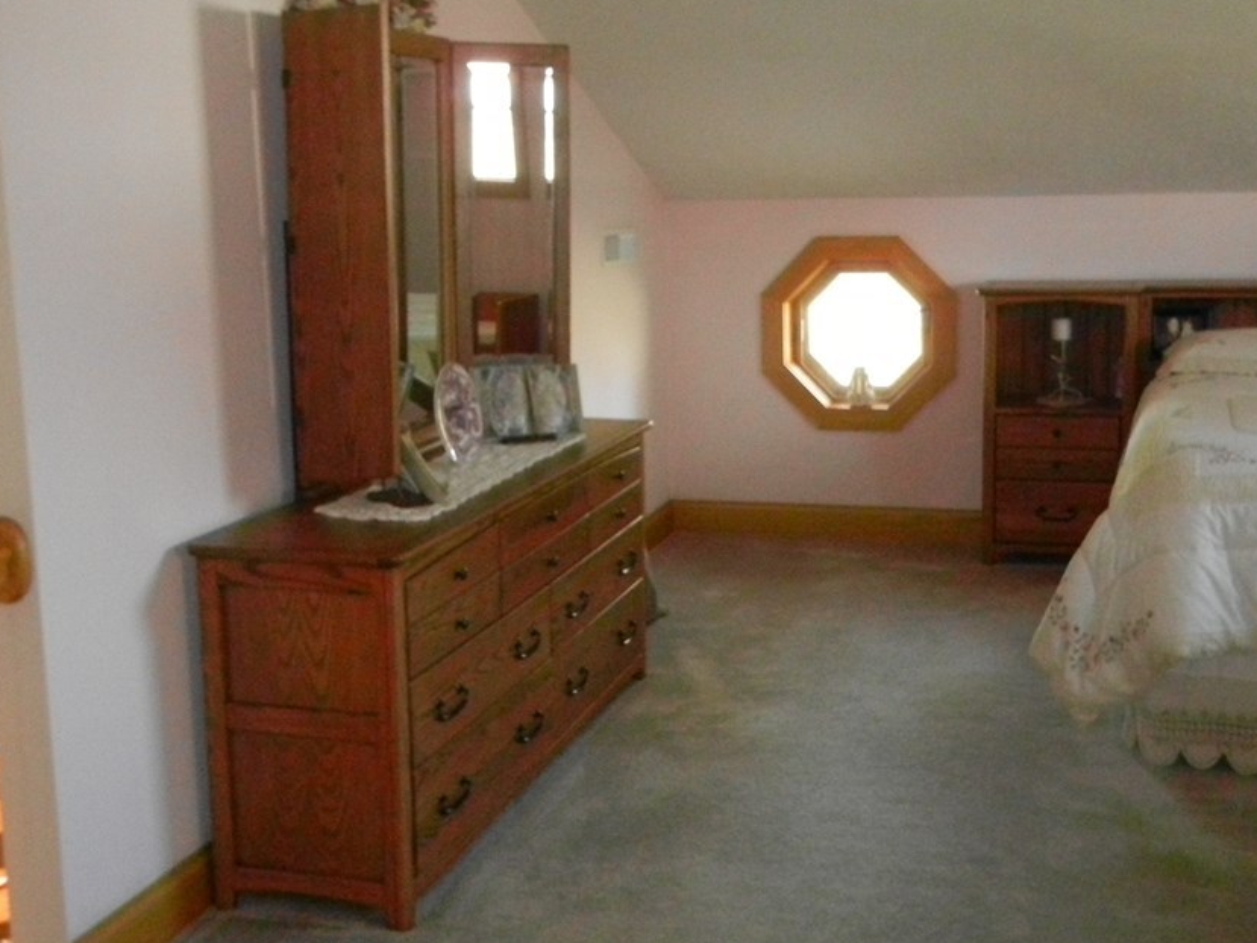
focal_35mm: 42
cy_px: 450
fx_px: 1525
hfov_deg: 44.8
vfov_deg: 34.4
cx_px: 669
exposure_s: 1/30
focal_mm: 6.2
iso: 1600
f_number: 3.6
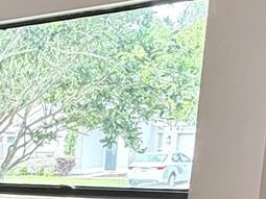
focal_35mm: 88
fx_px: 676
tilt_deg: -14.0
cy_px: 315
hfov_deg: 19.6
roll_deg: +1.4
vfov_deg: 15.3
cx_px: -124
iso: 200
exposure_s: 1/121
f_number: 2.2
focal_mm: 2.22
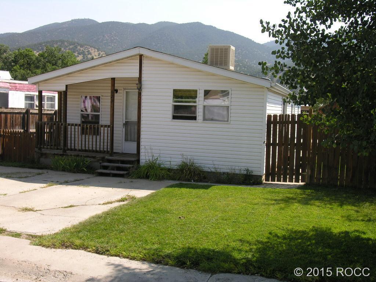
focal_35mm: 42
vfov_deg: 34.3
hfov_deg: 44.8
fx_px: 456
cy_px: 141
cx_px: 188
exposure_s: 1/175
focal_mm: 10.7
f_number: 5.8
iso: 50
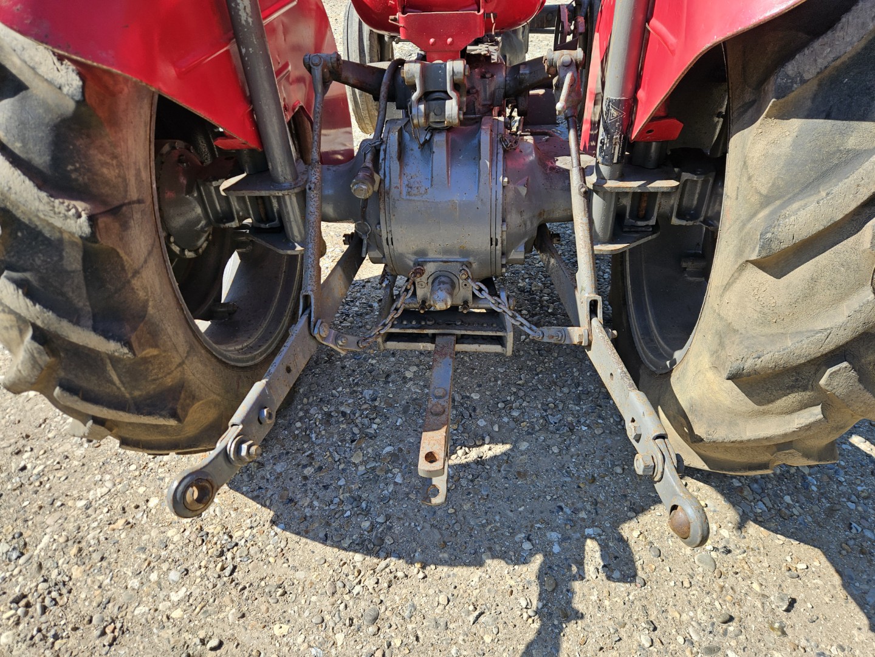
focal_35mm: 23
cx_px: 438
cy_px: 328
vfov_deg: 58.9
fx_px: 581
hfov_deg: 73.9
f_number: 1.8
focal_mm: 5.4
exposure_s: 1/471
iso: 25
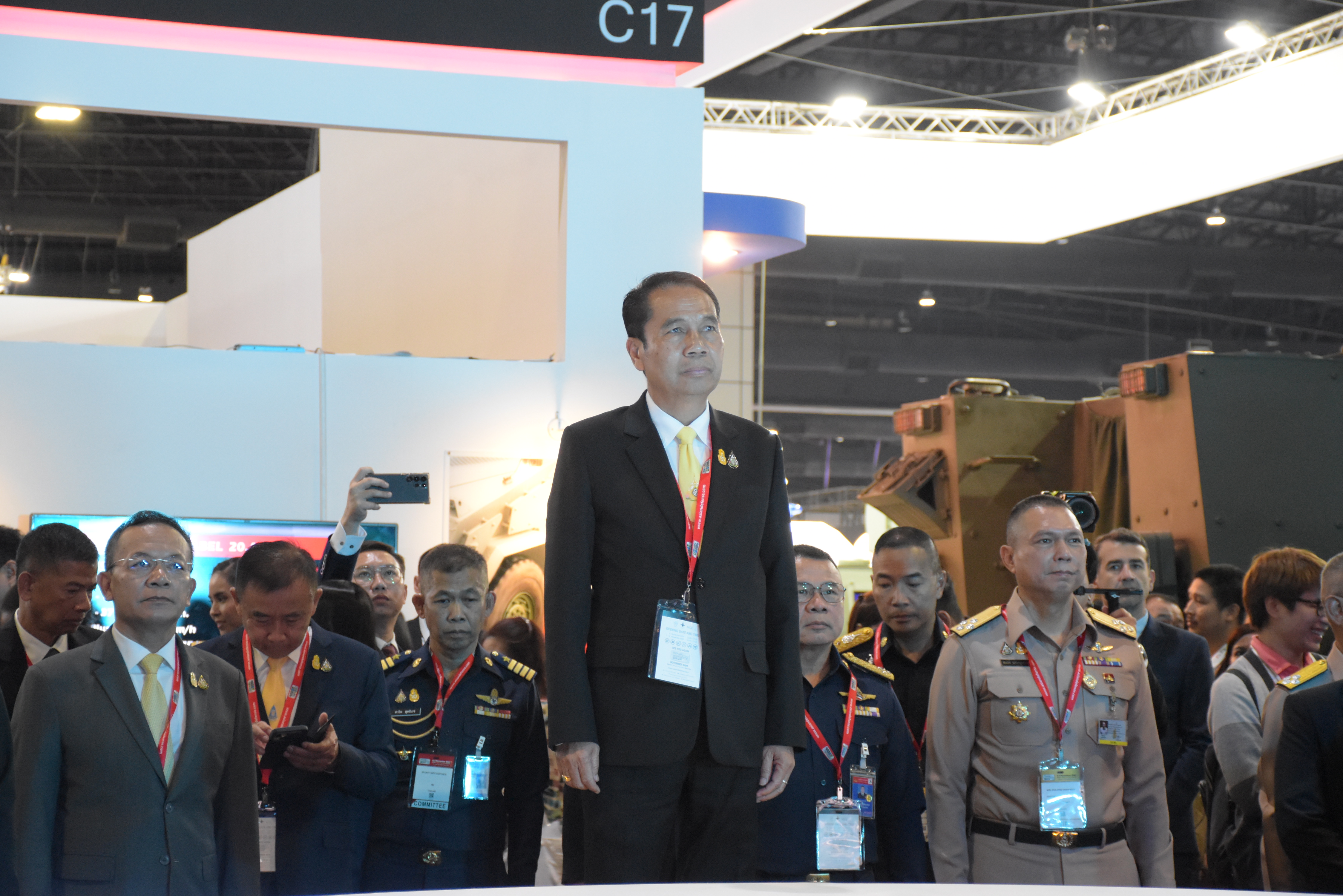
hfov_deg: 21.9
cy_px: 448
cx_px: 672
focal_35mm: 93
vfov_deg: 14.7
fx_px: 3470
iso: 3200
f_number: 5
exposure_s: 1/80
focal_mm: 62
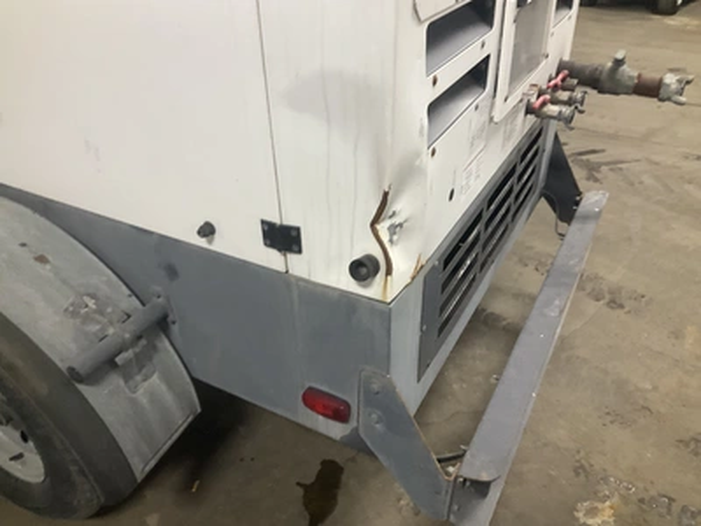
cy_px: 263
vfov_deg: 48.2
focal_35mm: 29
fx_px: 587
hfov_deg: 61.7
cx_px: 350
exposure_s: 1/60
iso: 200
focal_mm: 3
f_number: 1.8
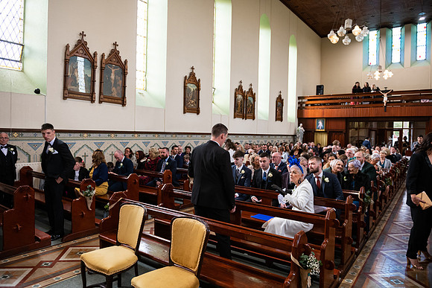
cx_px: 216
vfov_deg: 53.2
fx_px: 288
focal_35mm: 24
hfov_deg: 73.7
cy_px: 144
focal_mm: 24
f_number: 3.5
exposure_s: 1/160
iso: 800
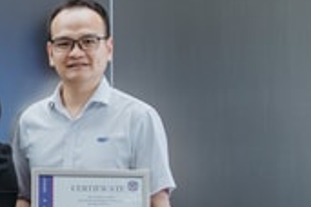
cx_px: -105
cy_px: 140
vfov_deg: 7.5
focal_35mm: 184
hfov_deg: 10.9
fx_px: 1590
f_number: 1.8
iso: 200
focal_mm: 38.9
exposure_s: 1/160
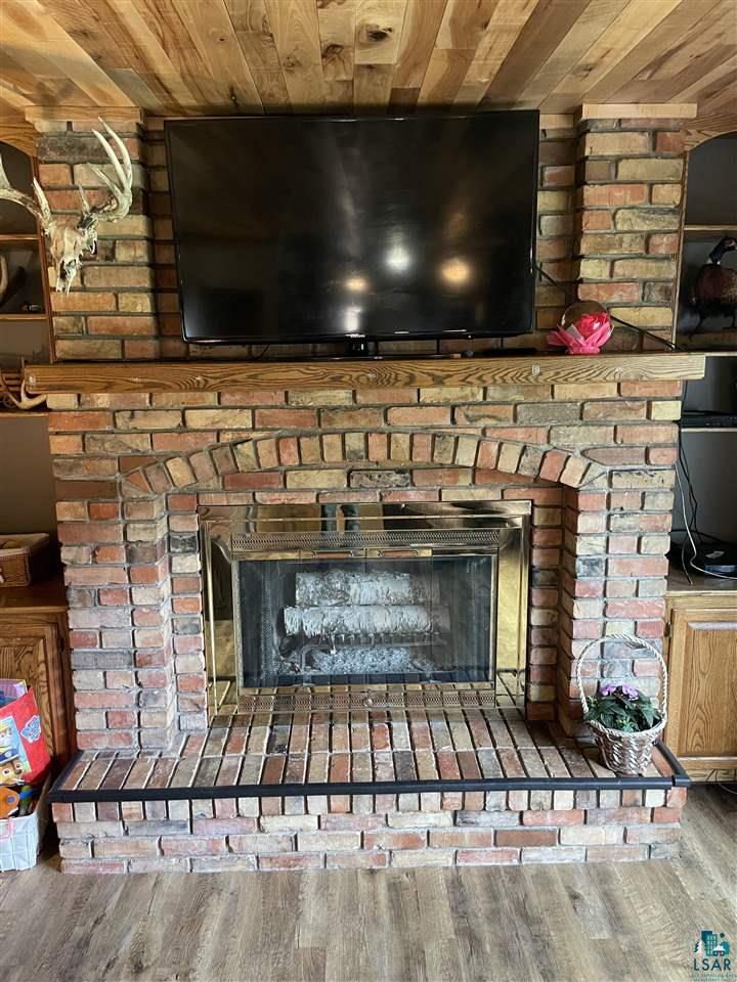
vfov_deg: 67.3
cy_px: 491
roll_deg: +1.1
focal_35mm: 26
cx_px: 368
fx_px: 738
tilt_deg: -11.7
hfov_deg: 53.1
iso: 400
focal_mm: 4.2
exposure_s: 1/60
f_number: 1.6
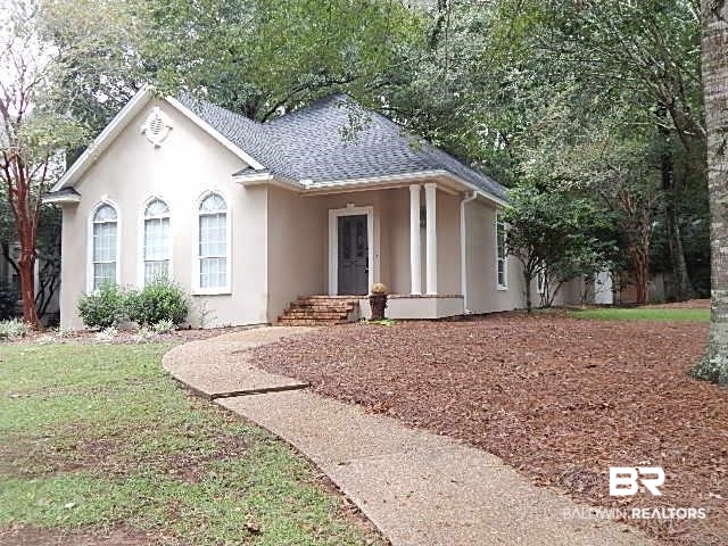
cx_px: 364
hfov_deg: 52.6
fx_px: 736
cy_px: 273
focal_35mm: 35
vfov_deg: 40.7
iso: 360
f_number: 3.3
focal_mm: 6.1
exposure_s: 1/250
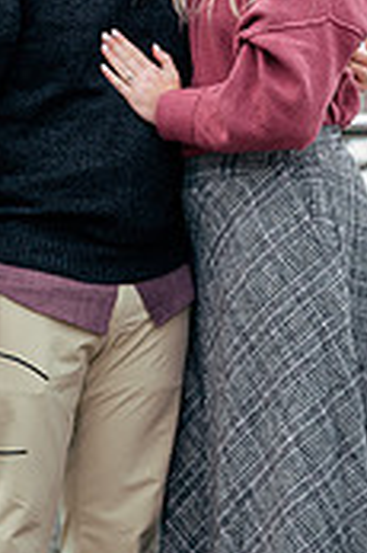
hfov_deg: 7.0
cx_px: 136
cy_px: 221
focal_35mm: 195
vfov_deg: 10.6
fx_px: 2988
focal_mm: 75
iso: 250
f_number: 5
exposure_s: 1/250
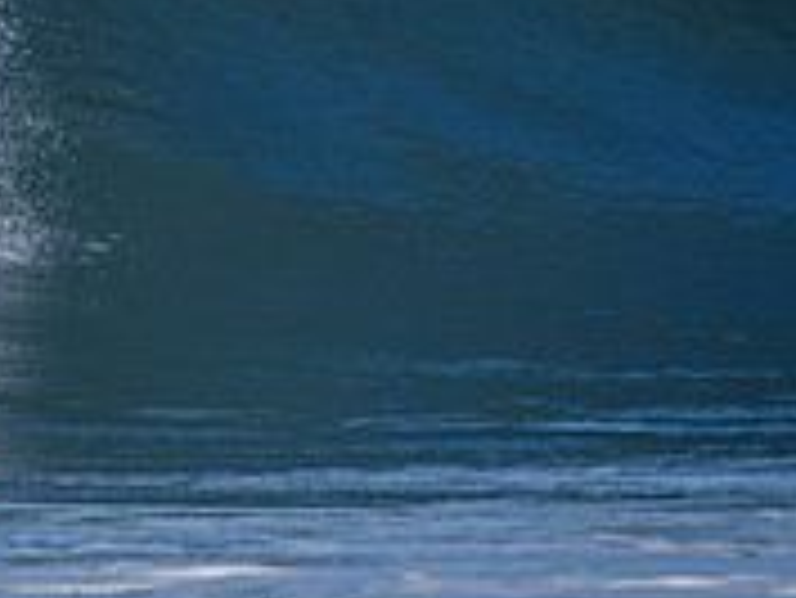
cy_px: -119
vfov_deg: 0.7
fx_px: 45745
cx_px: -126
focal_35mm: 1988
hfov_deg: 1.0
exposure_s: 1/2000
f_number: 5.6
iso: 320
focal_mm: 420
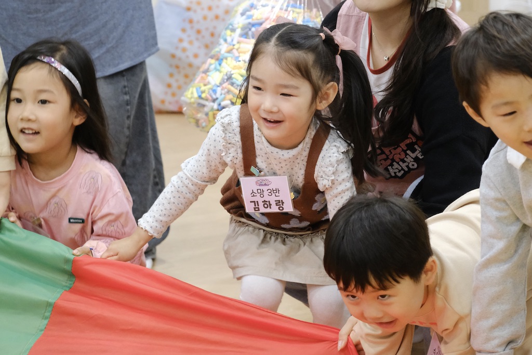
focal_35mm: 105
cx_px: 266
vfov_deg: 13.0
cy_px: 178
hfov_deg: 19.5
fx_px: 1552
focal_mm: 70
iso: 5000
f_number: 4
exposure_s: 1/160
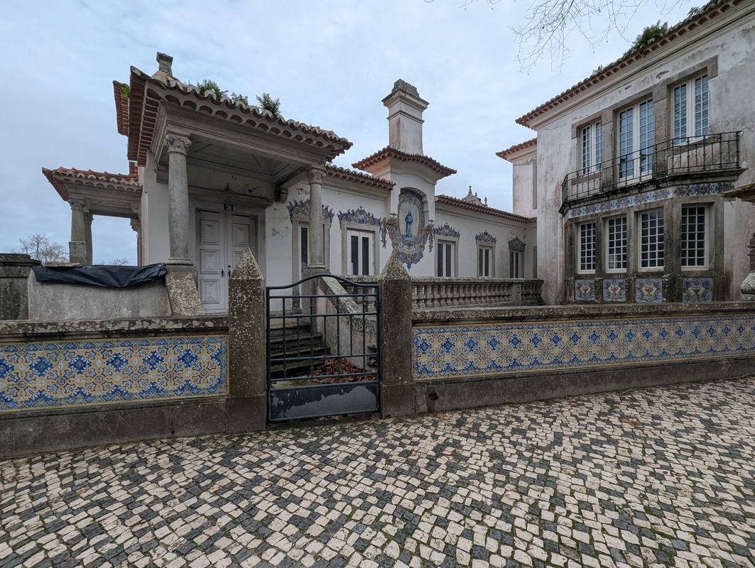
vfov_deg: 90.0
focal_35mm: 13
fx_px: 284
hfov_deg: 106.1
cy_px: 284
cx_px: 378
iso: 49
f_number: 2.2
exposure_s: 1/958
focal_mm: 1.95
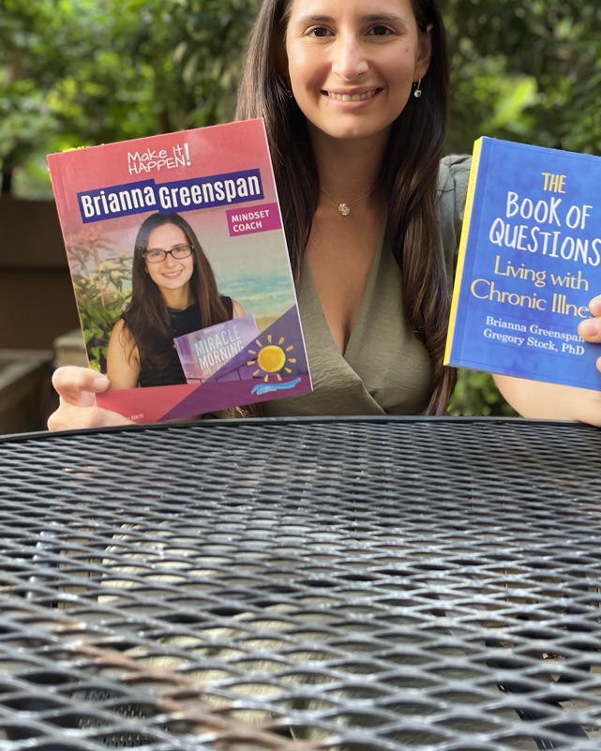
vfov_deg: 46.9
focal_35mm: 38
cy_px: 230
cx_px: 339
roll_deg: -0.3
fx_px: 845
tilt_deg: +2.0
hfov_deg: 39.1
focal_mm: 4.2
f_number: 1.6
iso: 160
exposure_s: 1/60
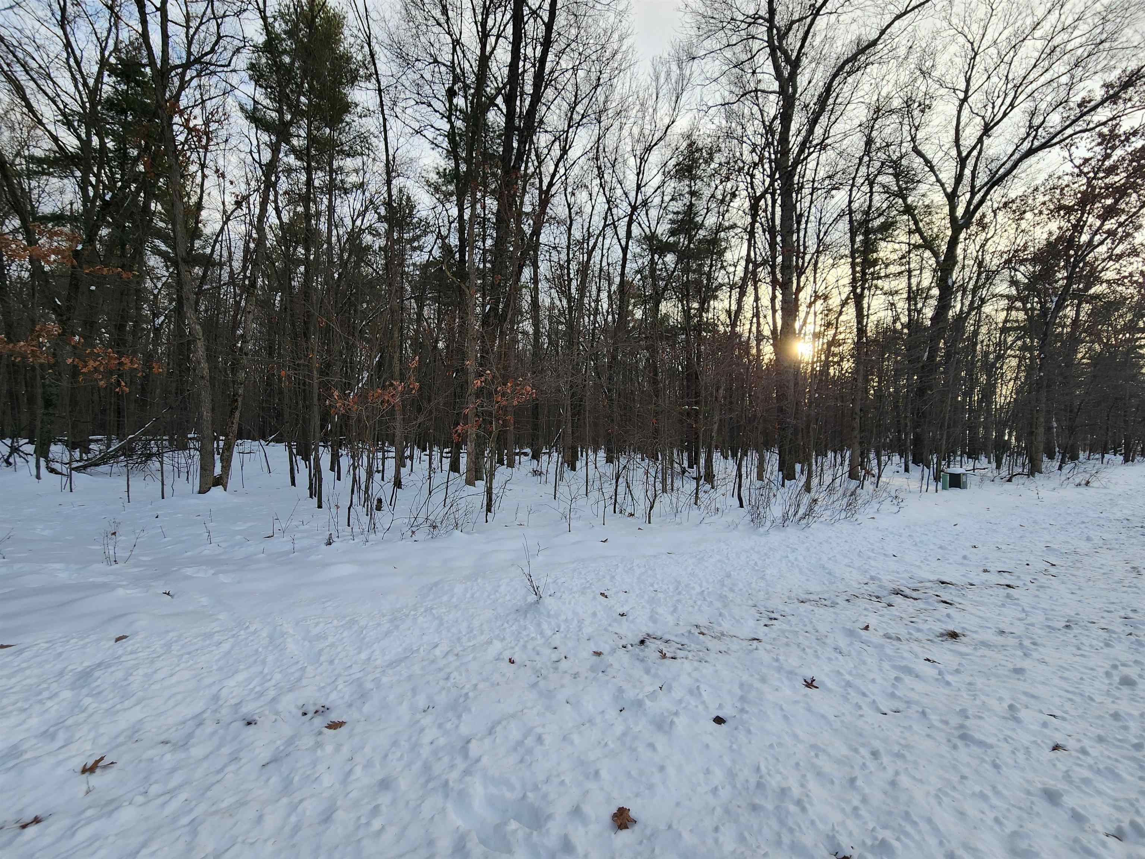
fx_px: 430
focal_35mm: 13
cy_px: 430
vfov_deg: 89.9
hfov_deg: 106.2
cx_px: 572
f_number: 2.2
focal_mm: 2.2
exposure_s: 1/457
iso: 50
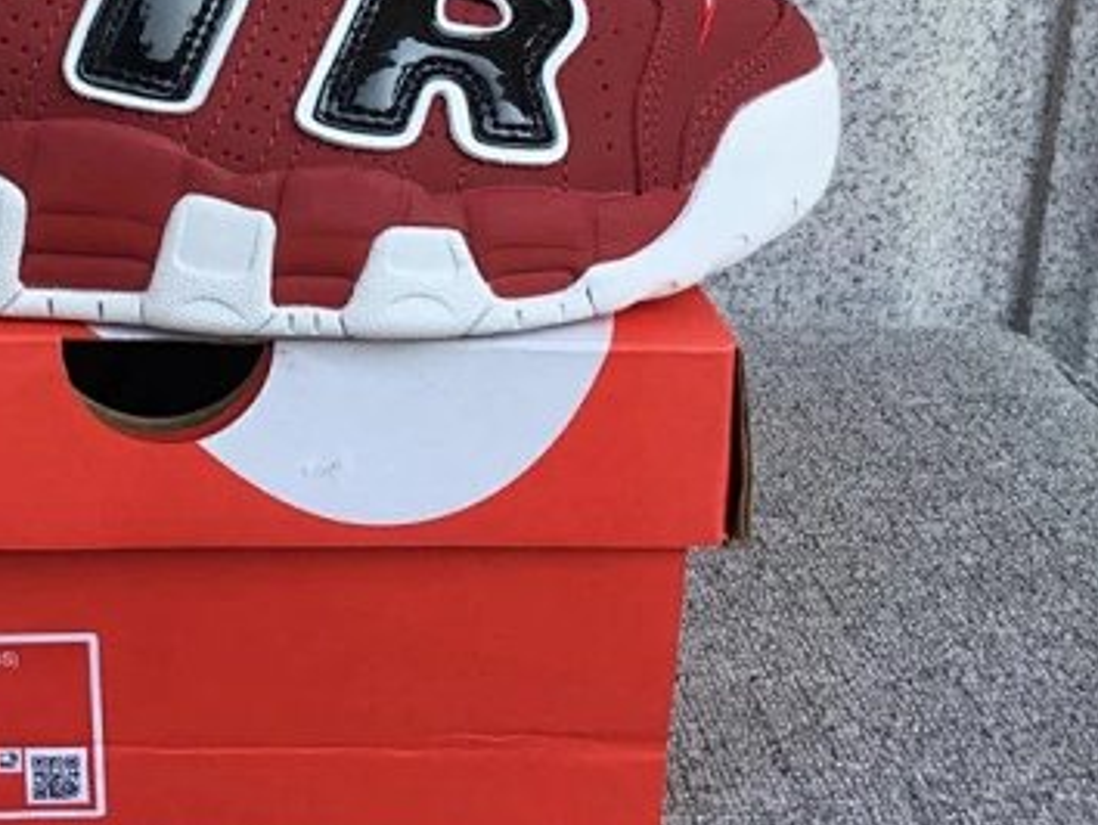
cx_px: 171
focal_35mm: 56
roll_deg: +0.2
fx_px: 1777
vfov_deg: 25.6
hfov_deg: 33.0
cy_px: 155
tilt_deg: -16.4
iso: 25
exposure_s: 1/525
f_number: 2.4
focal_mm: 3.3
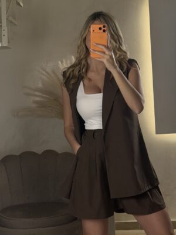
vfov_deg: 39.7
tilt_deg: -7.2
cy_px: 118
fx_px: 325
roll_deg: +2.8
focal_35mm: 48
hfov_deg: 30.3
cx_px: 88
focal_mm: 6.76
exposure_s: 1/100
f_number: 1.78
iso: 125
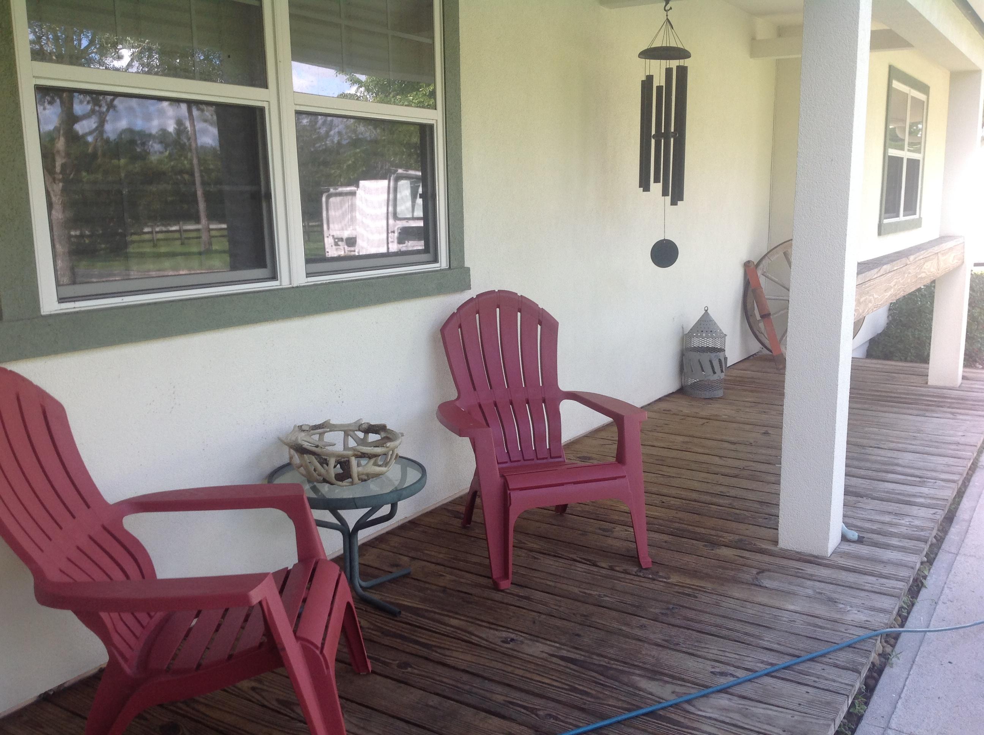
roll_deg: +0.9
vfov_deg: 40.6
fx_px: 993
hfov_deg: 52.7
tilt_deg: -10.7
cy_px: 368
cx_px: 492
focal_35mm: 35
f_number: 2.4
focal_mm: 4.28
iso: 50
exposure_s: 1/210
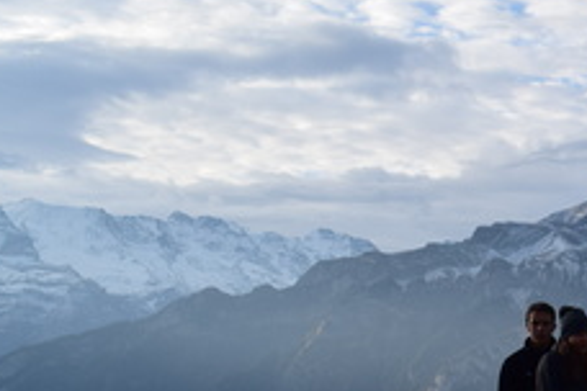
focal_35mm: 89
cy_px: 381
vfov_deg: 15.1
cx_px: 927
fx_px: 1451
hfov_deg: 19.4
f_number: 11
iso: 400
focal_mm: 18
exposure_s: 1/400
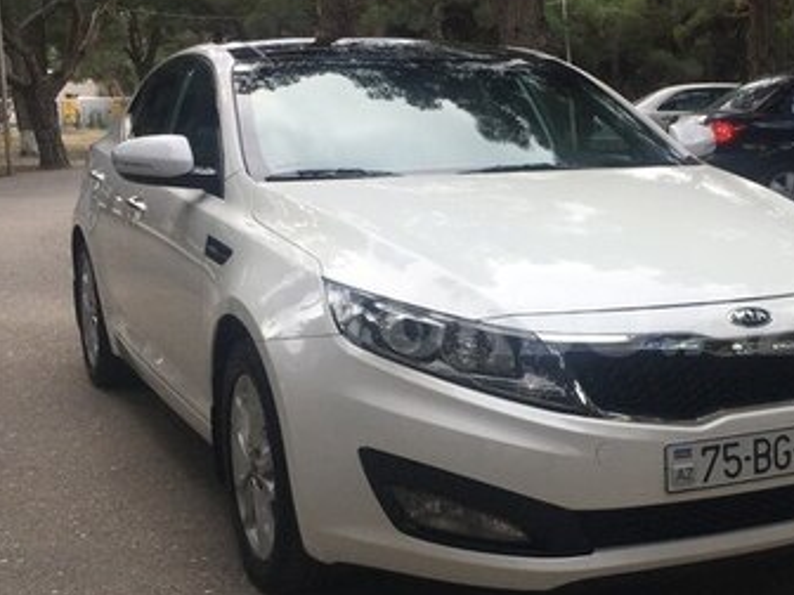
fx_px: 1307
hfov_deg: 33.3
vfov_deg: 25.7
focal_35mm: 57
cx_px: 570
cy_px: 320
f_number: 2.2
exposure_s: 1/746
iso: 32
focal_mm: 4.15
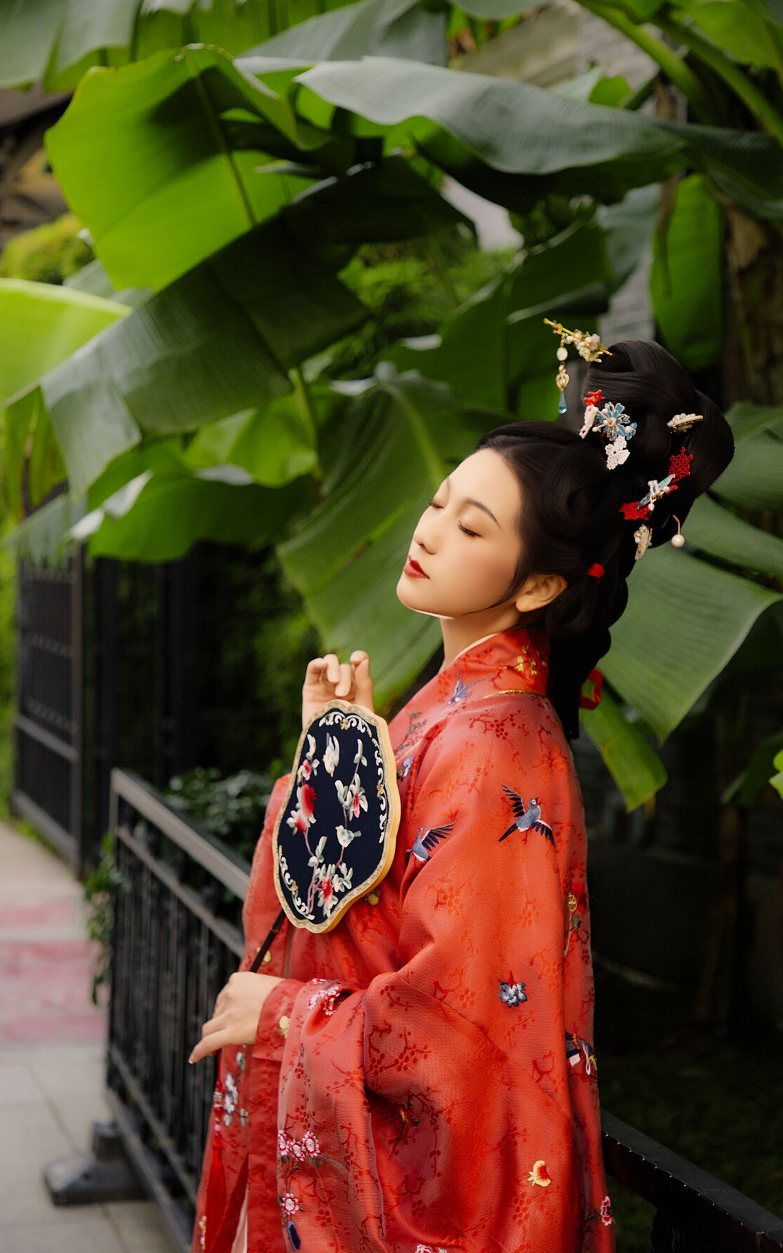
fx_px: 2151
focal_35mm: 63
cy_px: 629
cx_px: 411
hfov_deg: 20.6
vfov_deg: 32.5
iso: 400
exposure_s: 1/100
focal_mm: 62
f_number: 4
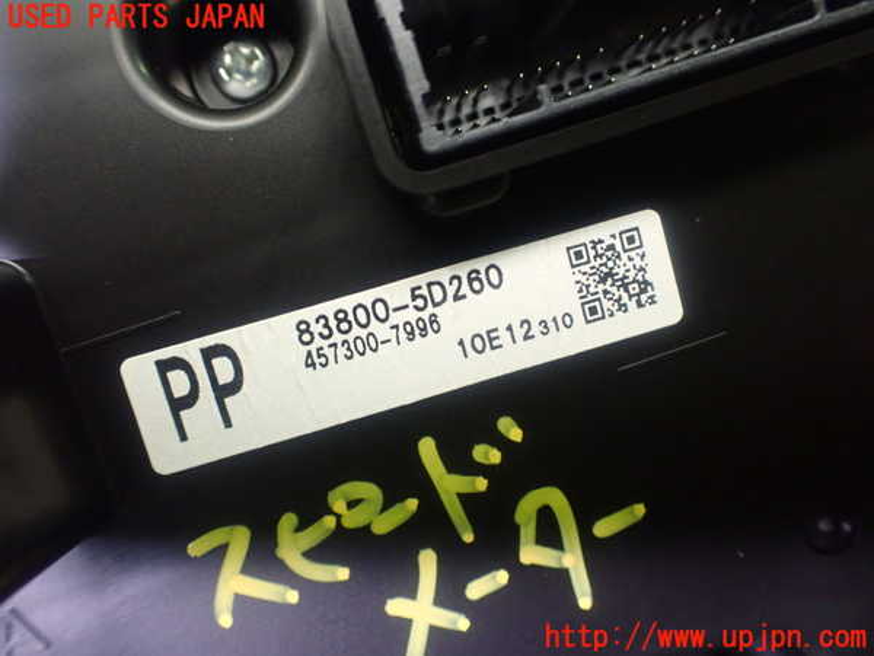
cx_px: 437
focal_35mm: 30
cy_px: 328
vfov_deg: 46.8
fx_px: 757
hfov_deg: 60.0
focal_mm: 5.4
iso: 800
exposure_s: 1/100
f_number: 2.3
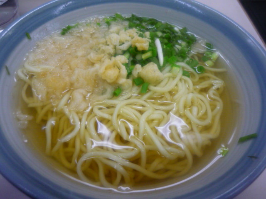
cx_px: 133
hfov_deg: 55.4
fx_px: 254
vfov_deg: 42.9
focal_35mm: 33
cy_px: 100
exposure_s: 1/30
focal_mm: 5.5
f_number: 2.8
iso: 320
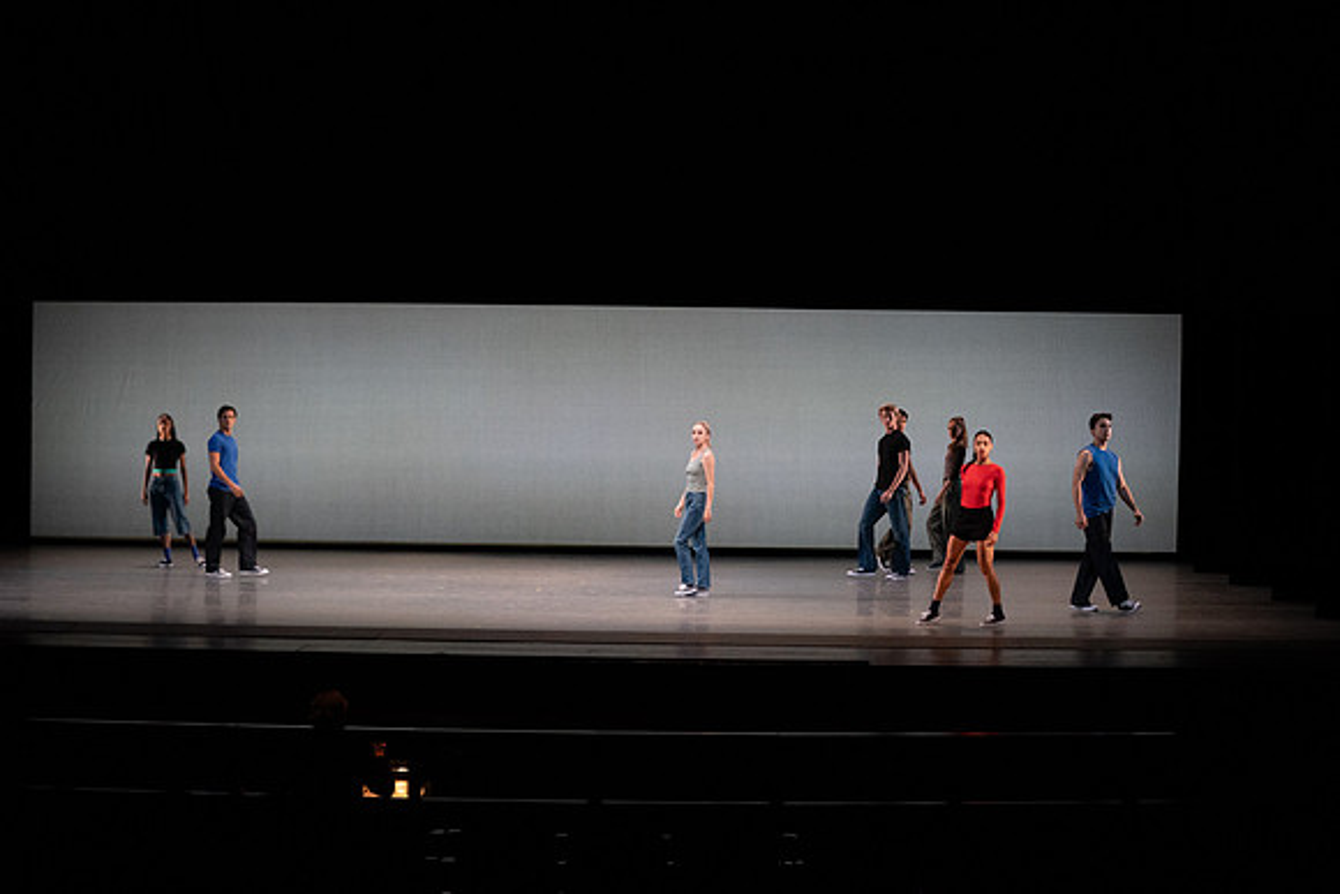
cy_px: 447
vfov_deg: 19.5
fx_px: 2606
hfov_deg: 28.8
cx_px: 670
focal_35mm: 70
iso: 6400
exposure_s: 1/500
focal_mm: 70
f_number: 7.1
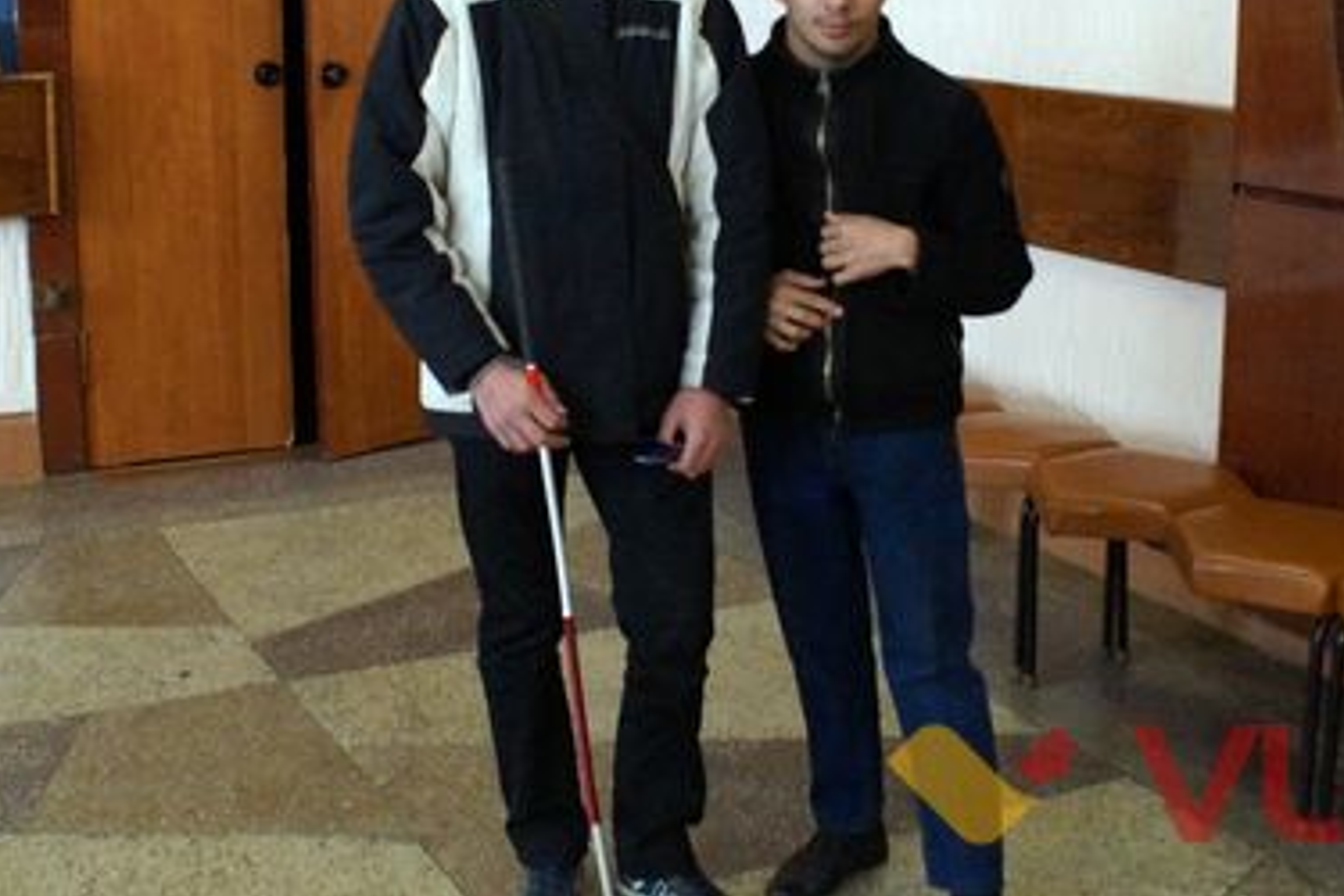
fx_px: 2091
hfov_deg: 35.6
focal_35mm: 56
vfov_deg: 23.8
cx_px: 670
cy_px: 186
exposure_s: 1/40
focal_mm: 20
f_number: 4
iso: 3200
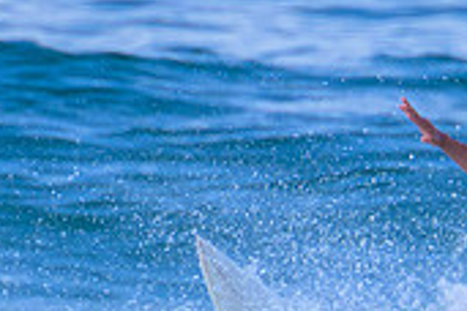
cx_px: 425
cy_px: 612
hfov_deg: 0.6
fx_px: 48214
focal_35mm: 3717
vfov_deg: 0.4
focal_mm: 800
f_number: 11
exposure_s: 1/2000
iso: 1000
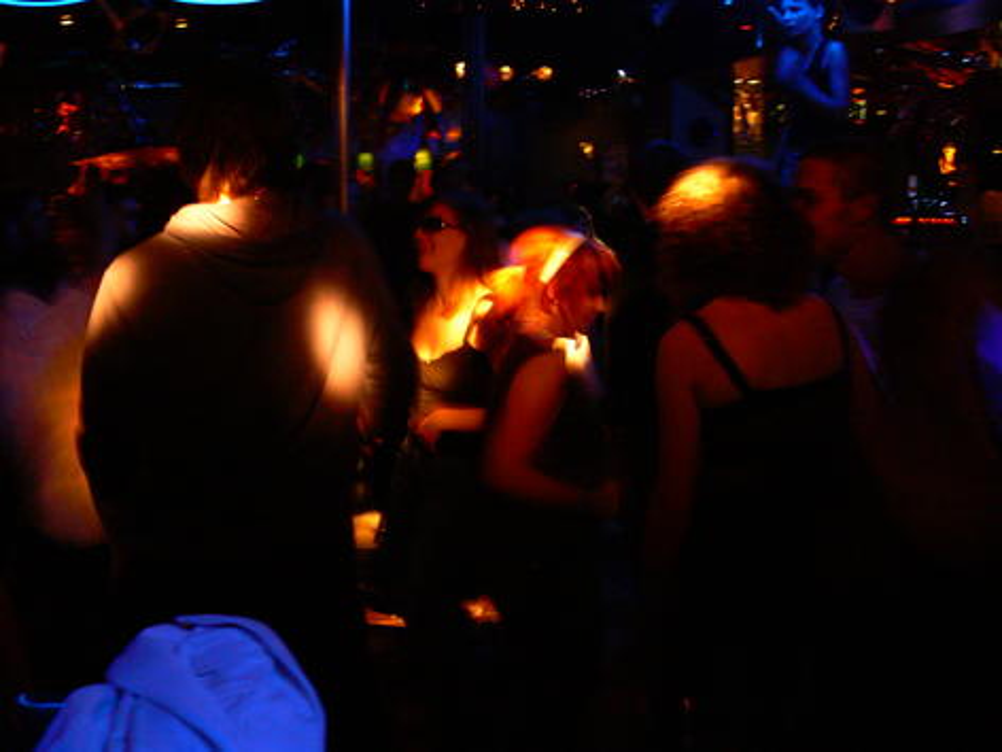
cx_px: 501
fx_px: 1013
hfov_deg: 52.6
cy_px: 376
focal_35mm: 35
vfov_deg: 40.7
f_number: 2.8
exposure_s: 1/8
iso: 200
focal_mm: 7.4
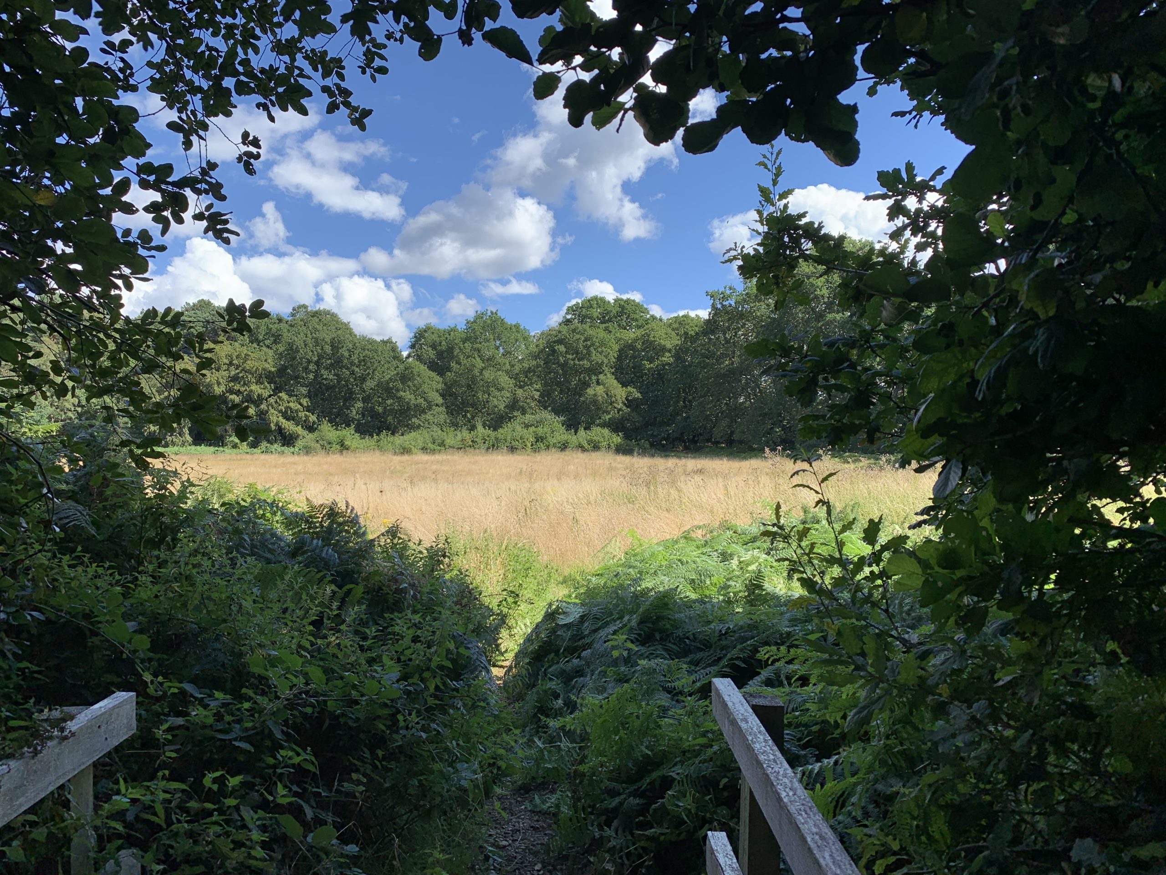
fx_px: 876
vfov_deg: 53.1
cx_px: 583
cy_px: 438
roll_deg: +1.3
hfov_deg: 67.3
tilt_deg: +3.3
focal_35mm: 26
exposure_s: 1/1163
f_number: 1.8
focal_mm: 4.25
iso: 25
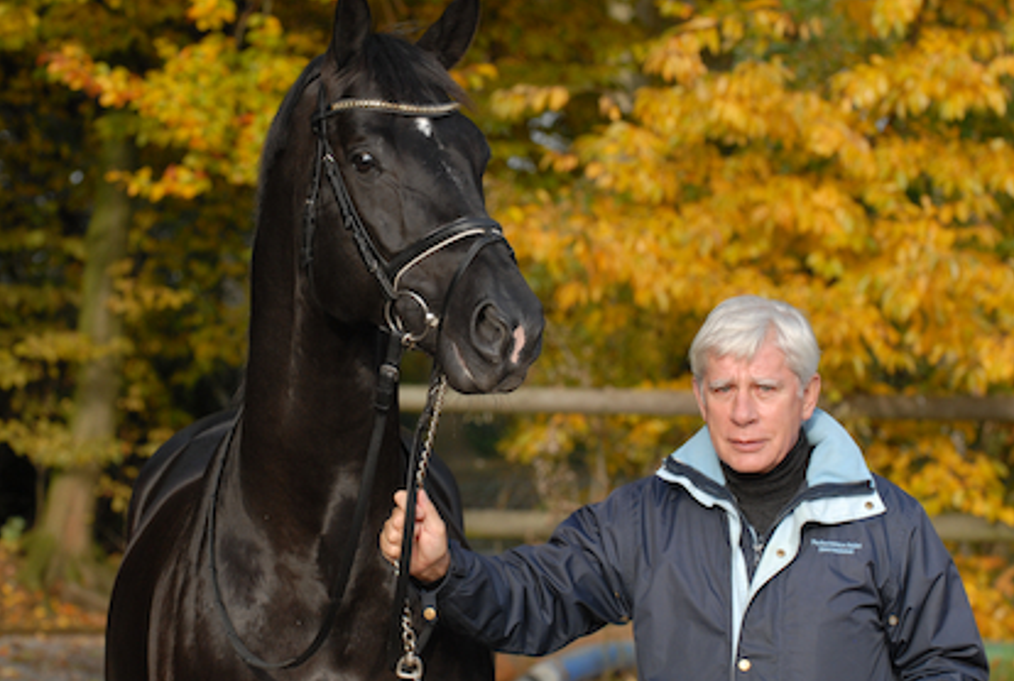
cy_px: 312
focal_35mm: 210
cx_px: 438
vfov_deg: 6.6
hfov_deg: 9.8
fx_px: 5928
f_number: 4.5
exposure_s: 1/500
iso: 320
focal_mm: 116
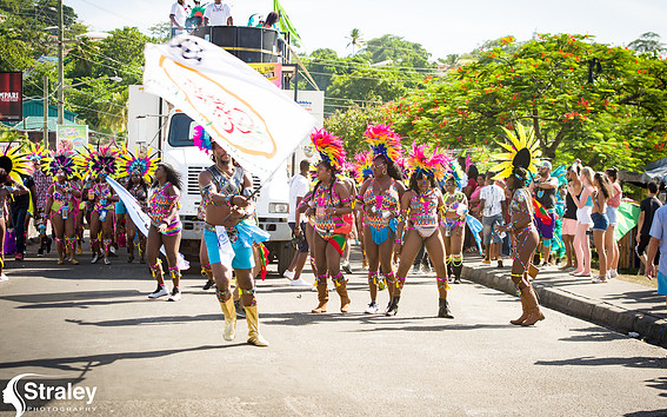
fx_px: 1327
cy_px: 199
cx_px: 333
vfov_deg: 17.8
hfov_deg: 28.2
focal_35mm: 73
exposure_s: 1/200
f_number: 8
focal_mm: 70
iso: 100
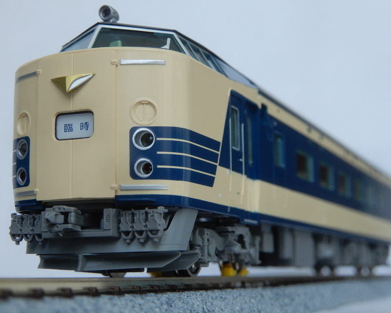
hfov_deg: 27.9
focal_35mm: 68
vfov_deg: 22.5
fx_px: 787
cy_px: 156
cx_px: 198
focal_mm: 11.6
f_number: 4.5
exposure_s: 1/30
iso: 160
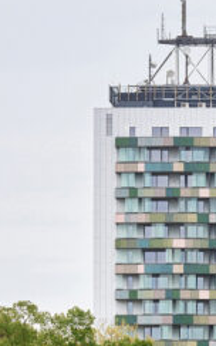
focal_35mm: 387
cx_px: 264
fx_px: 3643
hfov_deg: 3.4
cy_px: 449
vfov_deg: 5.4
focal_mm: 90
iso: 100
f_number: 13
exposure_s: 1/25
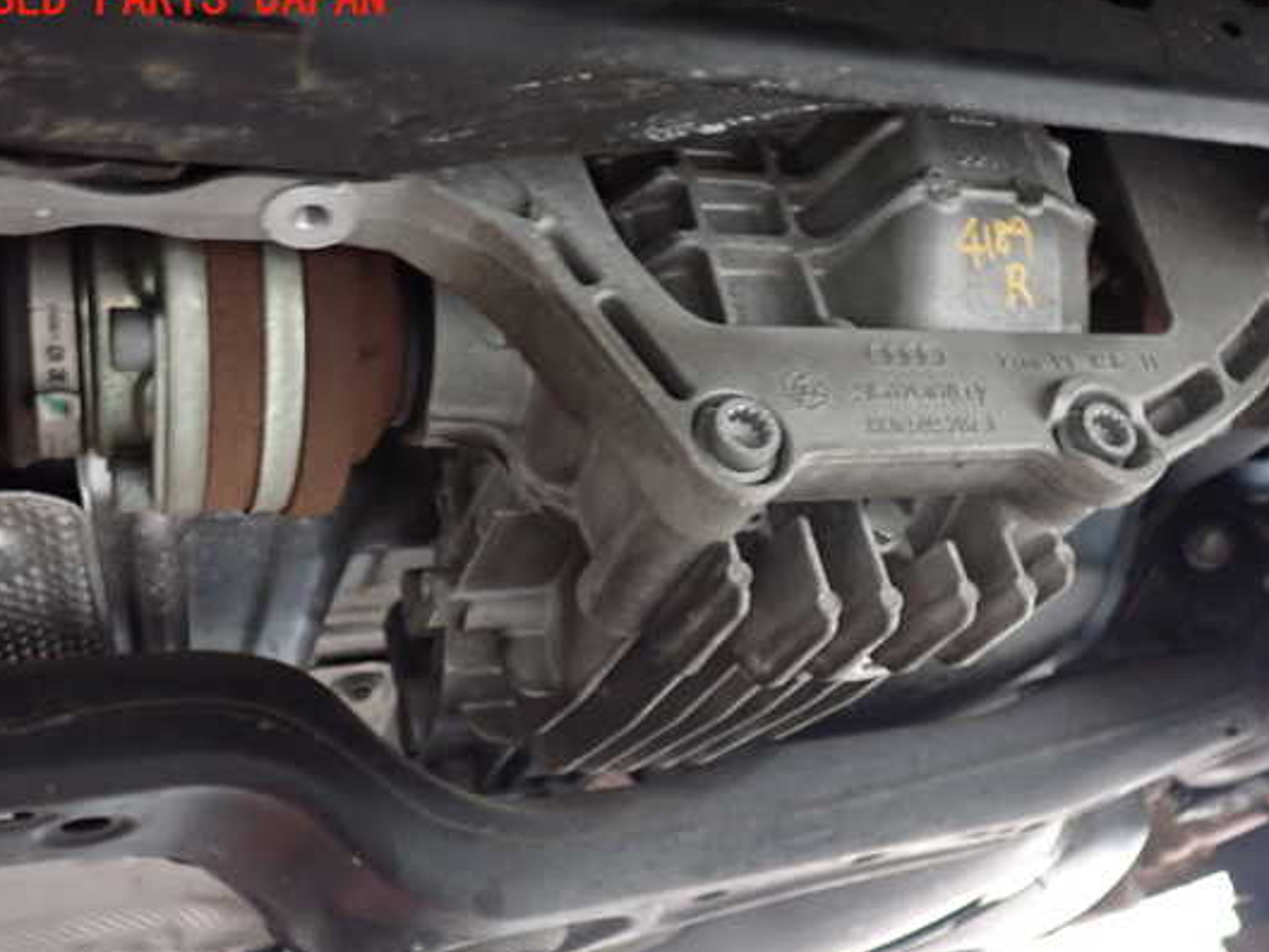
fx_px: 1247
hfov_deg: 53.9
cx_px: 669
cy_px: 508
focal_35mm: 34
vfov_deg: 41.8
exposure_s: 1/20
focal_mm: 5.4
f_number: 2.3
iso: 800
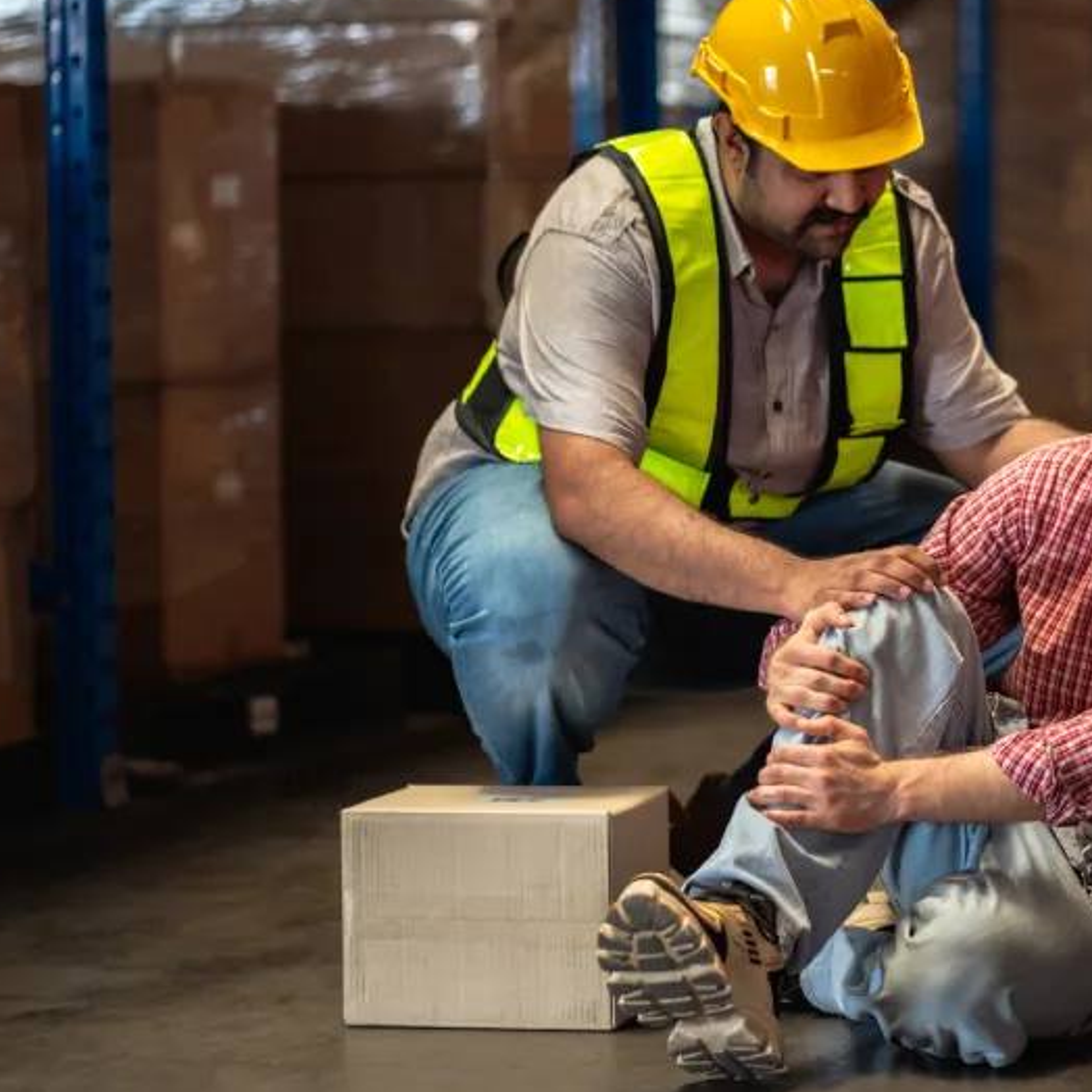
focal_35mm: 138
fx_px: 4925
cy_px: 464
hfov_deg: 12.6
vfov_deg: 12.6
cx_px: 809
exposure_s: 1/200
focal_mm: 85
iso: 250
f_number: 2
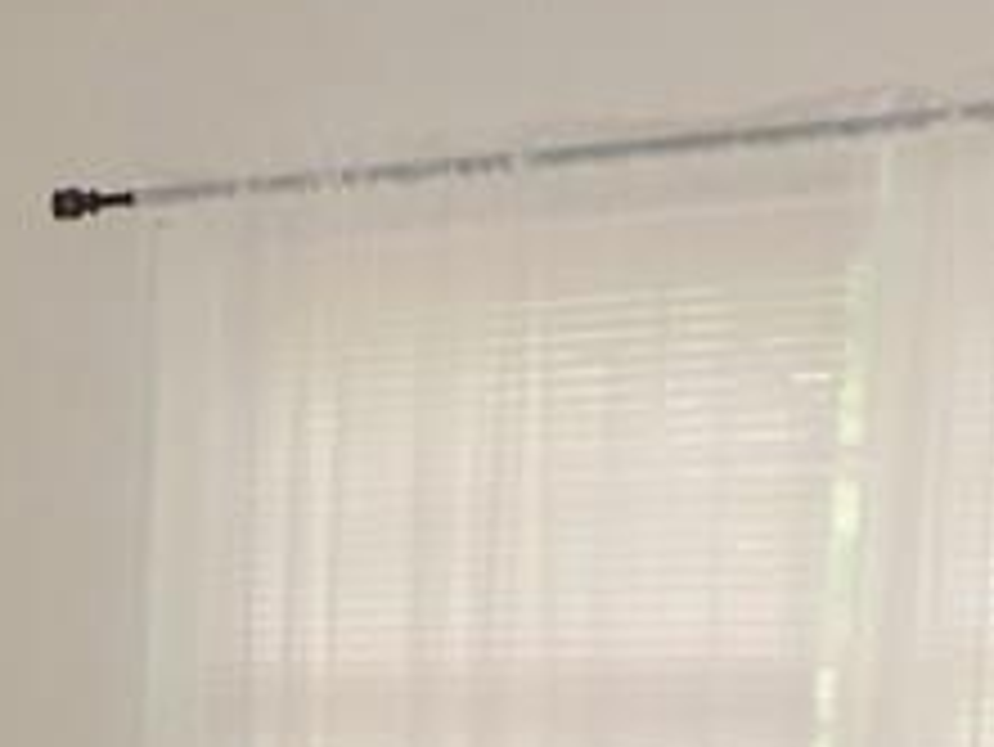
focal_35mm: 111
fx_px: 3189
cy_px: 1382
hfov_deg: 17.2
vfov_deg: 12.2
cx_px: -54
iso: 200
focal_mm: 4.3
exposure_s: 1/30
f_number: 3
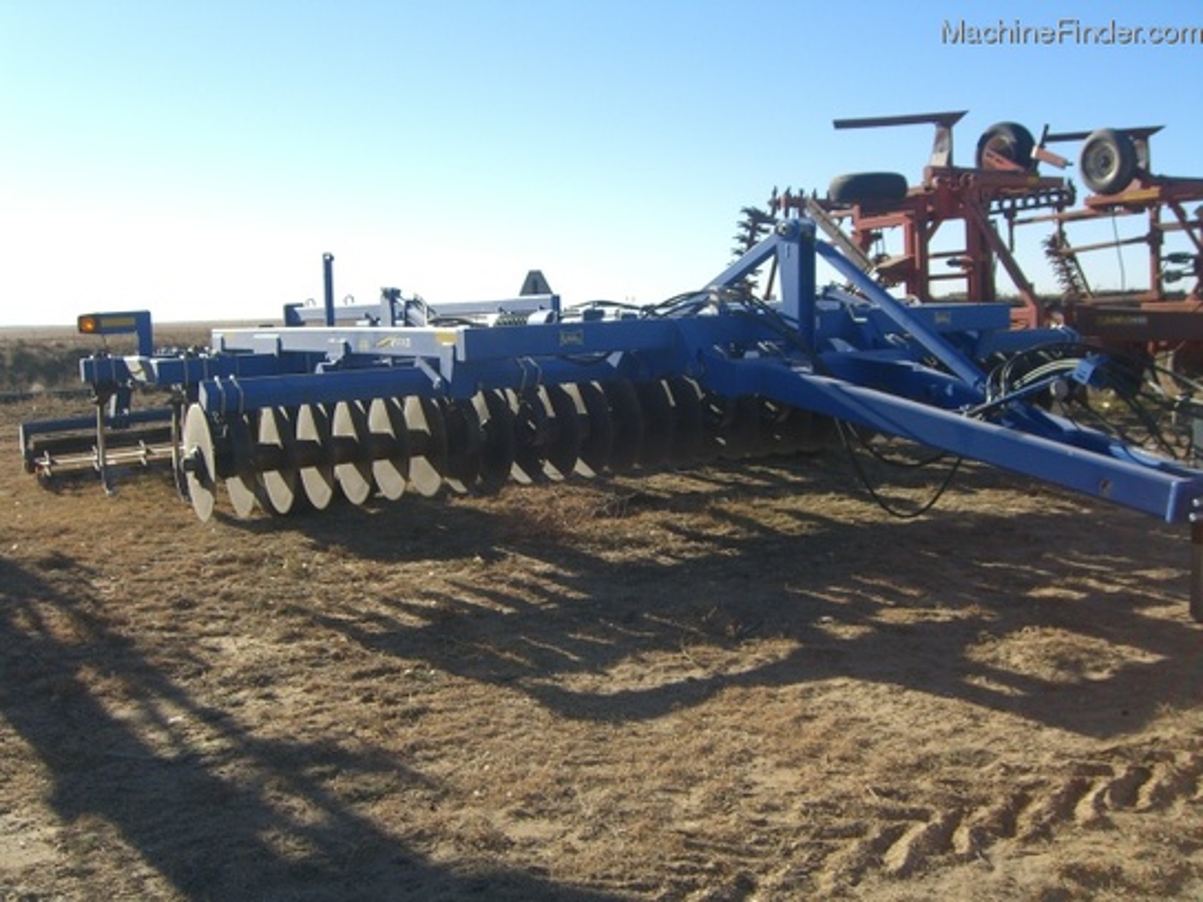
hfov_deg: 49.0
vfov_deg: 37.7
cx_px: 602
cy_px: 451
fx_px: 1321
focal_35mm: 38
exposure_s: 1/500
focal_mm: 7.9
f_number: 4
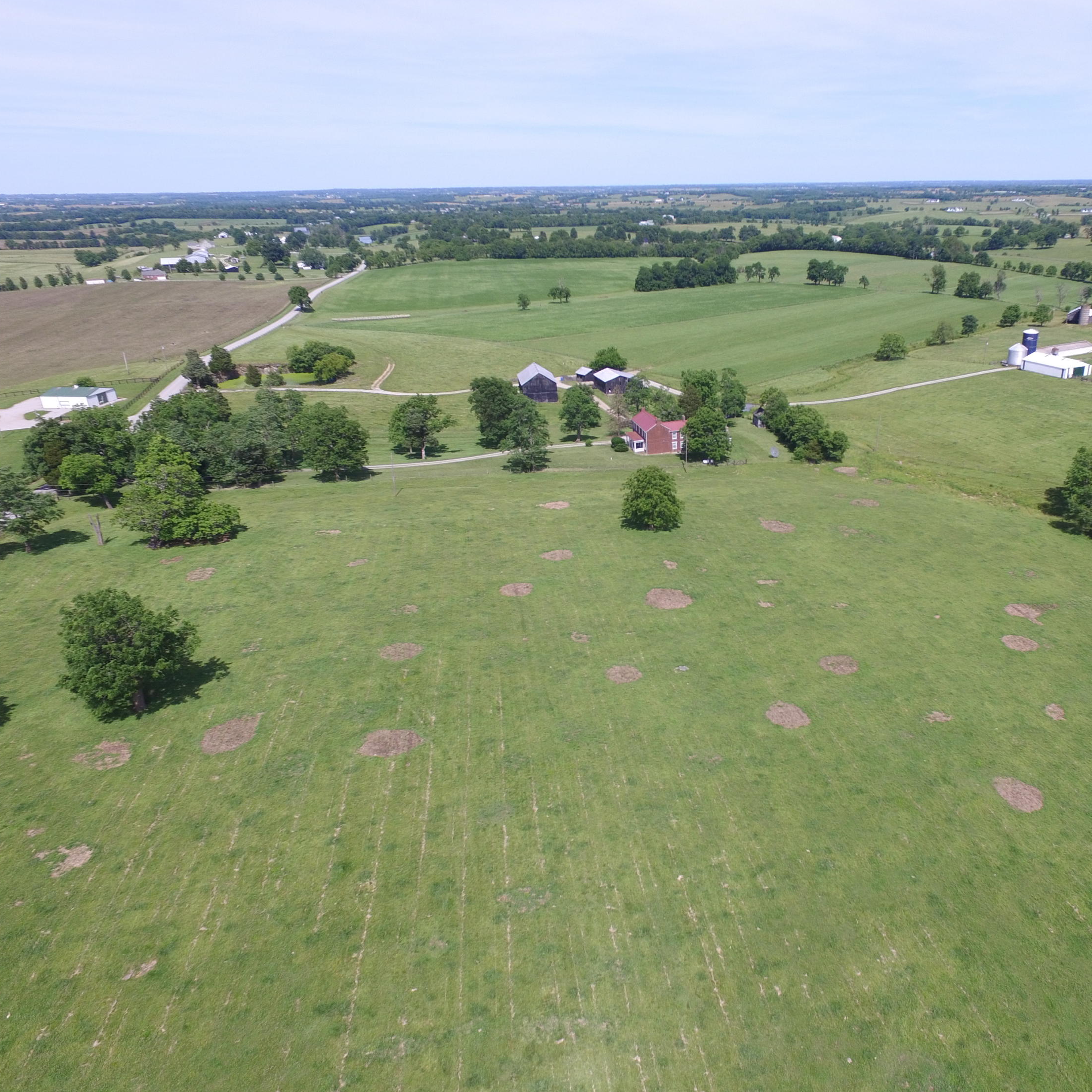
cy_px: 553
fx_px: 857
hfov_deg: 63.9
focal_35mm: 24
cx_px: 695
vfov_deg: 65.0
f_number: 2.8
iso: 100
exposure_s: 1/773
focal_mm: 3.61
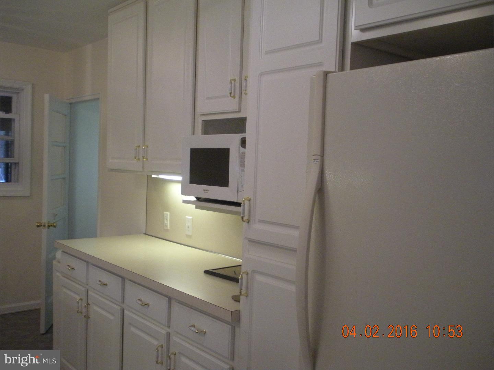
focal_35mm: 36
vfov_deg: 39.7
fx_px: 514
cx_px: 247
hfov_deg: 51.4
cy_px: 185
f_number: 3.5
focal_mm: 6.3
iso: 396
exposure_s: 1/64
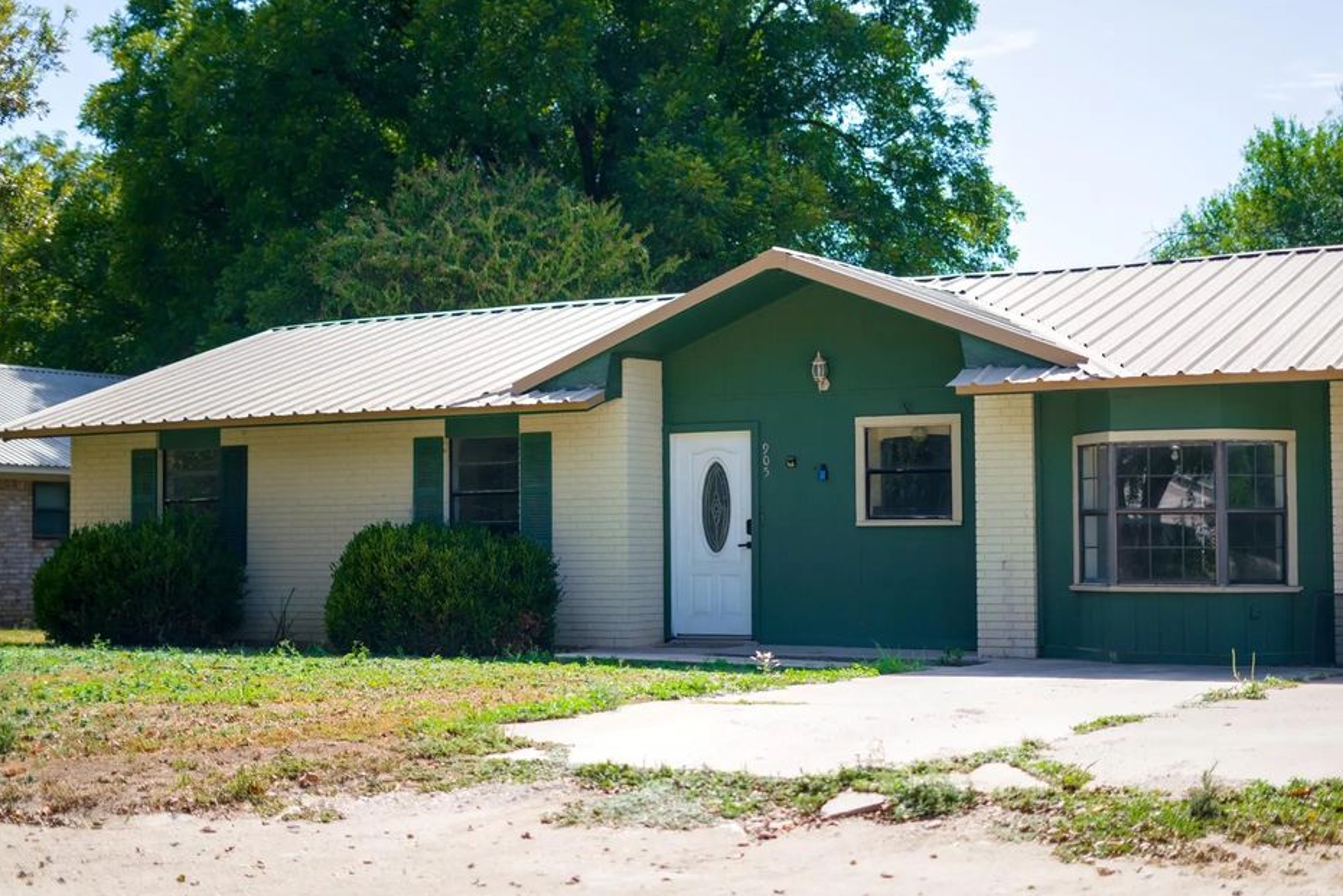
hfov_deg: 36.2
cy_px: 444
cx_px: 698
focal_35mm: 55
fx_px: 2052
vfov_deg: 24.6
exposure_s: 1/2500
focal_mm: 50
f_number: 1.8
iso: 160
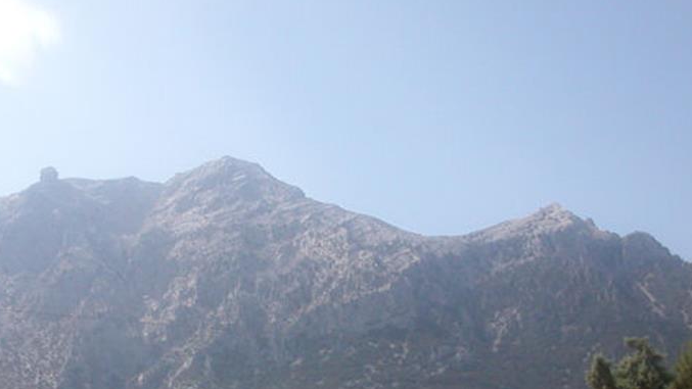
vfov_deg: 19.3
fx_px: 1119
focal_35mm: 61
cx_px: 257
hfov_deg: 34.2
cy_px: 371
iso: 100
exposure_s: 1/620
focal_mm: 5.6
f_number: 4.5
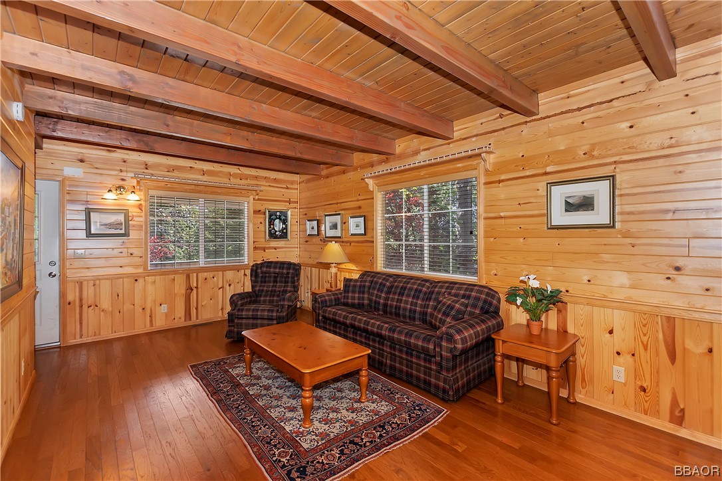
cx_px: 361
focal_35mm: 15
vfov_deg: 77.3
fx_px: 301
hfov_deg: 100.4
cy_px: 240
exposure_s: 1/30
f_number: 8
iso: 400
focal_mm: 10
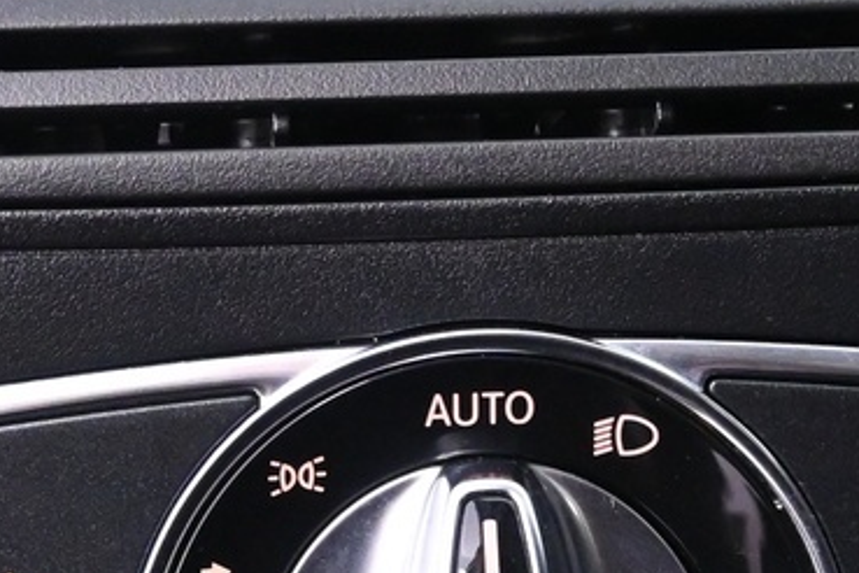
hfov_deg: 14.8
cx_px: 484
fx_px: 3297
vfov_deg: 9.8
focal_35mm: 138
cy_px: 668
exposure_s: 1/20
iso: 3200
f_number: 4
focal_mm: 21
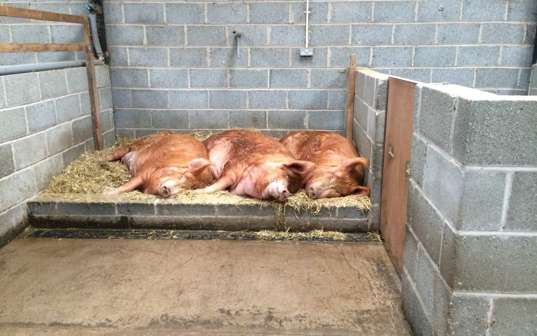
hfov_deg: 59.7
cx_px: 269
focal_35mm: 32
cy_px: 173
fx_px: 468
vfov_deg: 39.4
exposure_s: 1/30
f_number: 2.2
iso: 250
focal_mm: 4.12
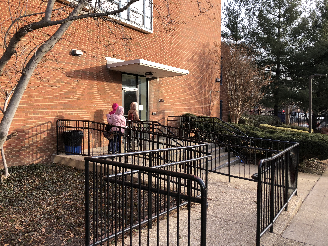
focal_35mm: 28
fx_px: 265
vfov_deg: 49.7
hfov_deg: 63.4
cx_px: 164
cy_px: 123
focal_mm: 3.99
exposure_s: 1/234
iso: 20
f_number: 1.8
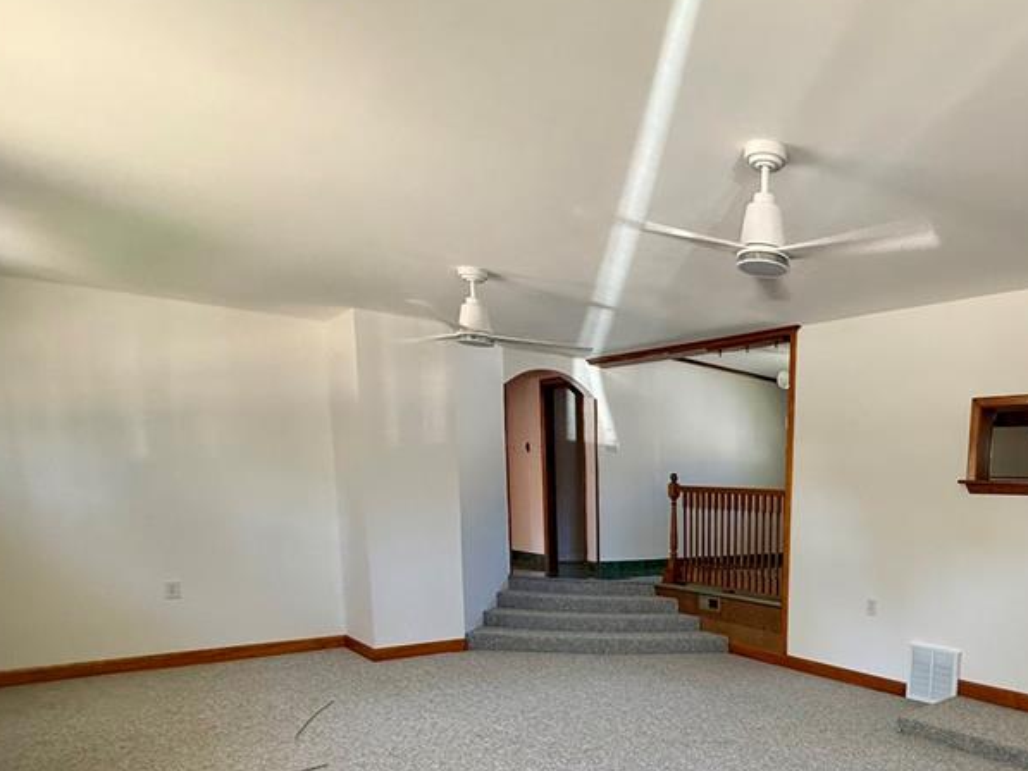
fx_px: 713
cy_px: 609
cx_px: 859
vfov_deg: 53.3
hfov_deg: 63.6
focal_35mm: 24
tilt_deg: -7.6
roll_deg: -2.0
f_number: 2.2
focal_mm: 2.22
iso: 400
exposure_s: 1/88
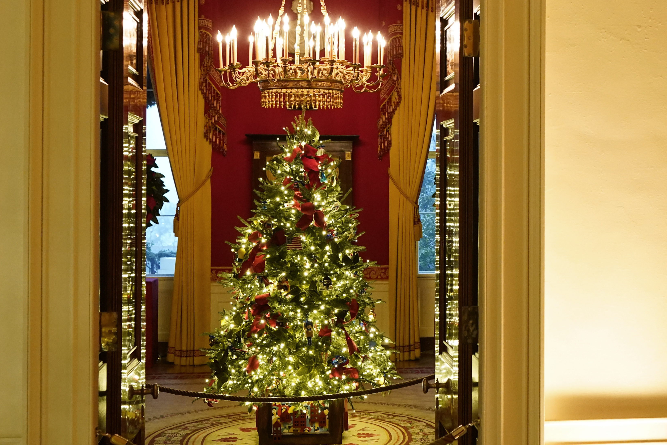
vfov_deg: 21.5
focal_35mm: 63
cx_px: 514
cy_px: 178
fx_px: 1167
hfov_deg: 31.2
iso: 5000
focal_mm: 35
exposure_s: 1/125
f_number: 3.5
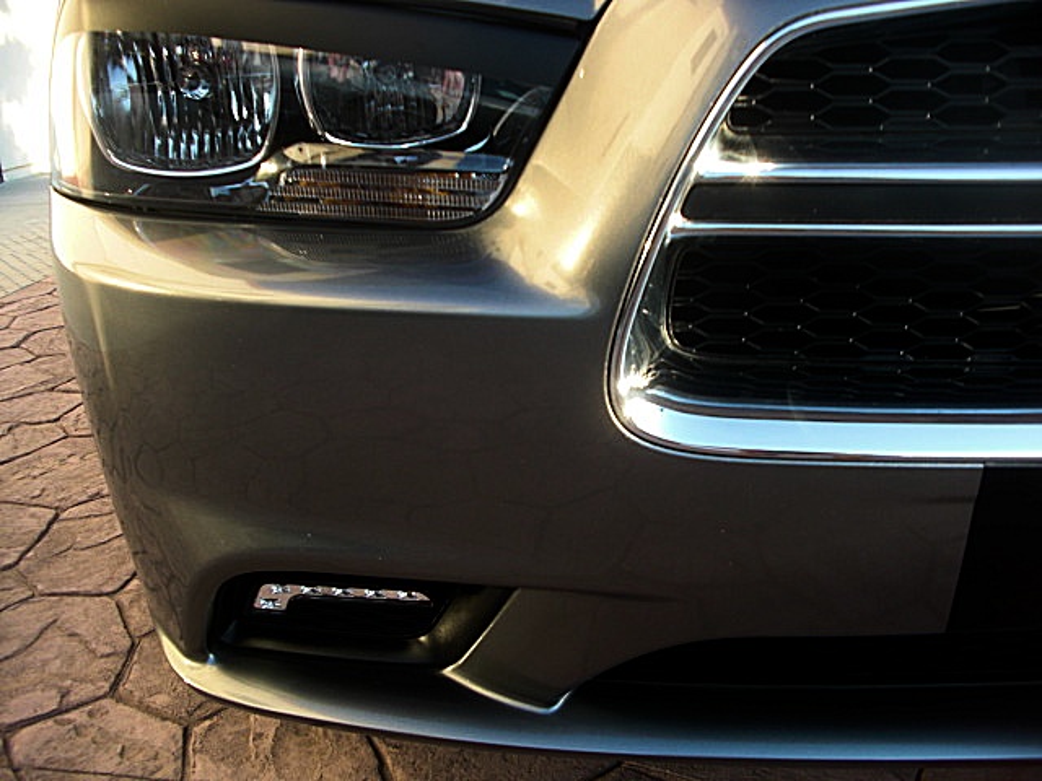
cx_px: 521
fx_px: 1084
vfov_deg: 39.7
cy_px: 390
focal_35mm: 36
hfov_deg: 51.4
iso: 50
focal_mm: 6.3
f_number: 2.8
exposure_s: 1/100
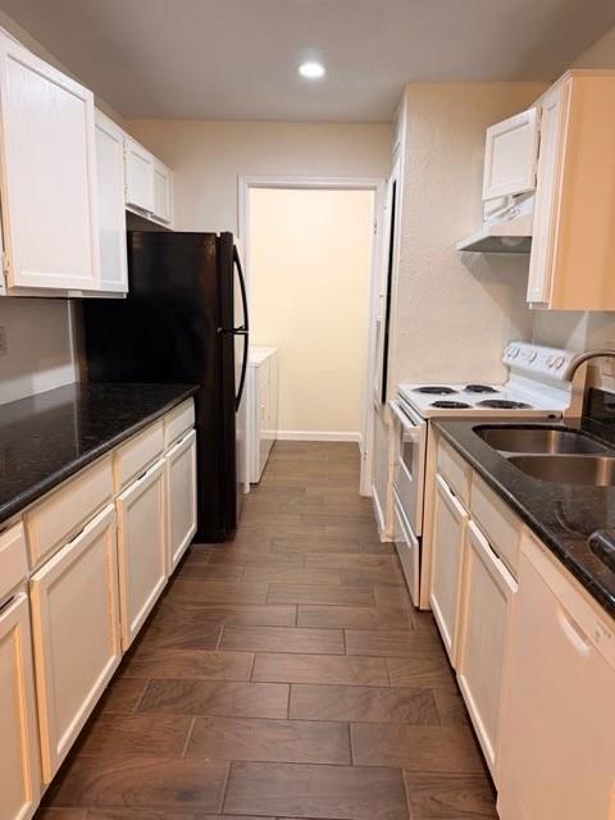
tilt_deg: -10.6
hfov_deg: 56.8
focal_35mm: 24
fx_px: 569
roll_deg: -1.1
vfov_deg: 71.6
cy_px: 410
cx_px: 308
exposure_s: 1/60
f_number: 1.78
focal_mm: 6.76
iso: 200
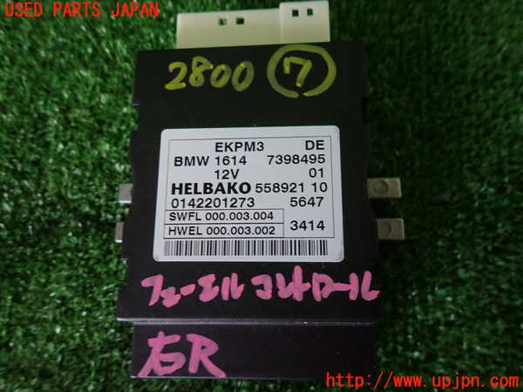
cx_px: 262
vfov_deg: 54.9
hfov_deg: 69.4
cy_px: 196
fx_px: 378
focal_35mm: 25
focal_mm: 4.5
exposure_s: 1/50
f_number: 2
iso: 200
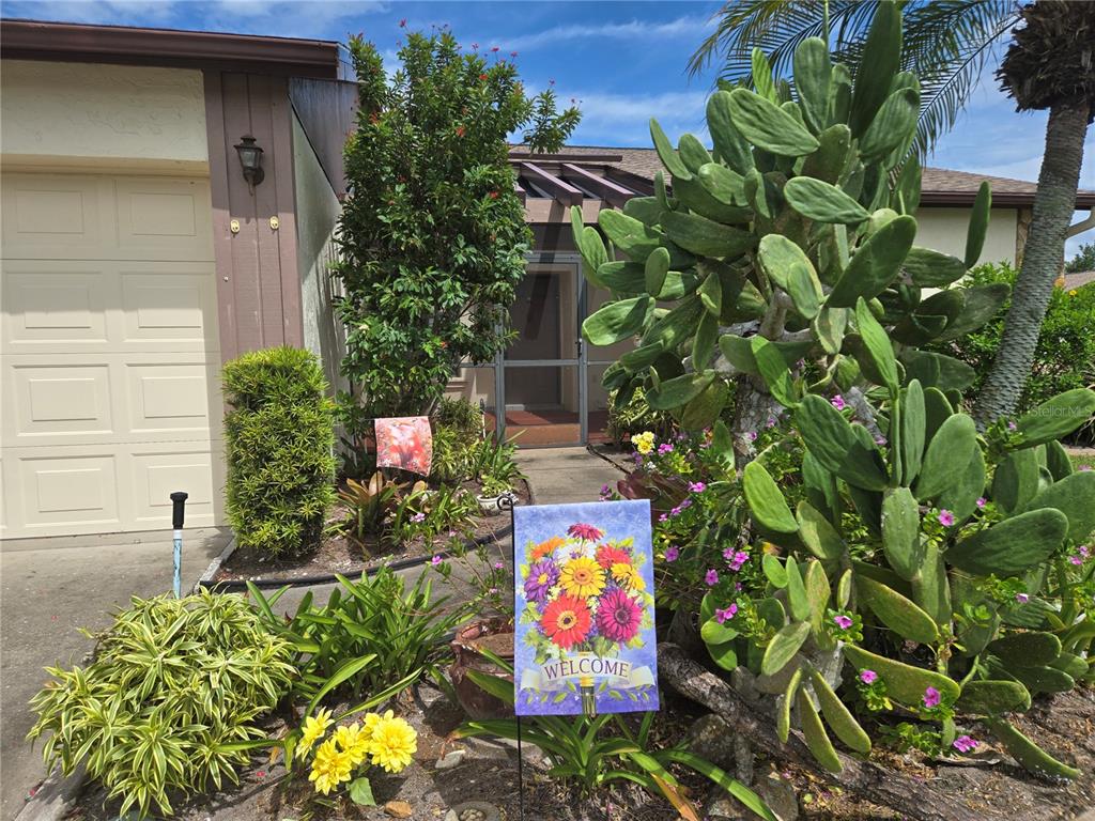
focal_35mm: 23
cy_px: 410
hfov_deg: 73.9
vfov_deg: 58.9
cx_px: 548
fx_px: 728
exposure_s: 1/2099
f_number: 1.8
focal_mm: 5.4
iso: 25
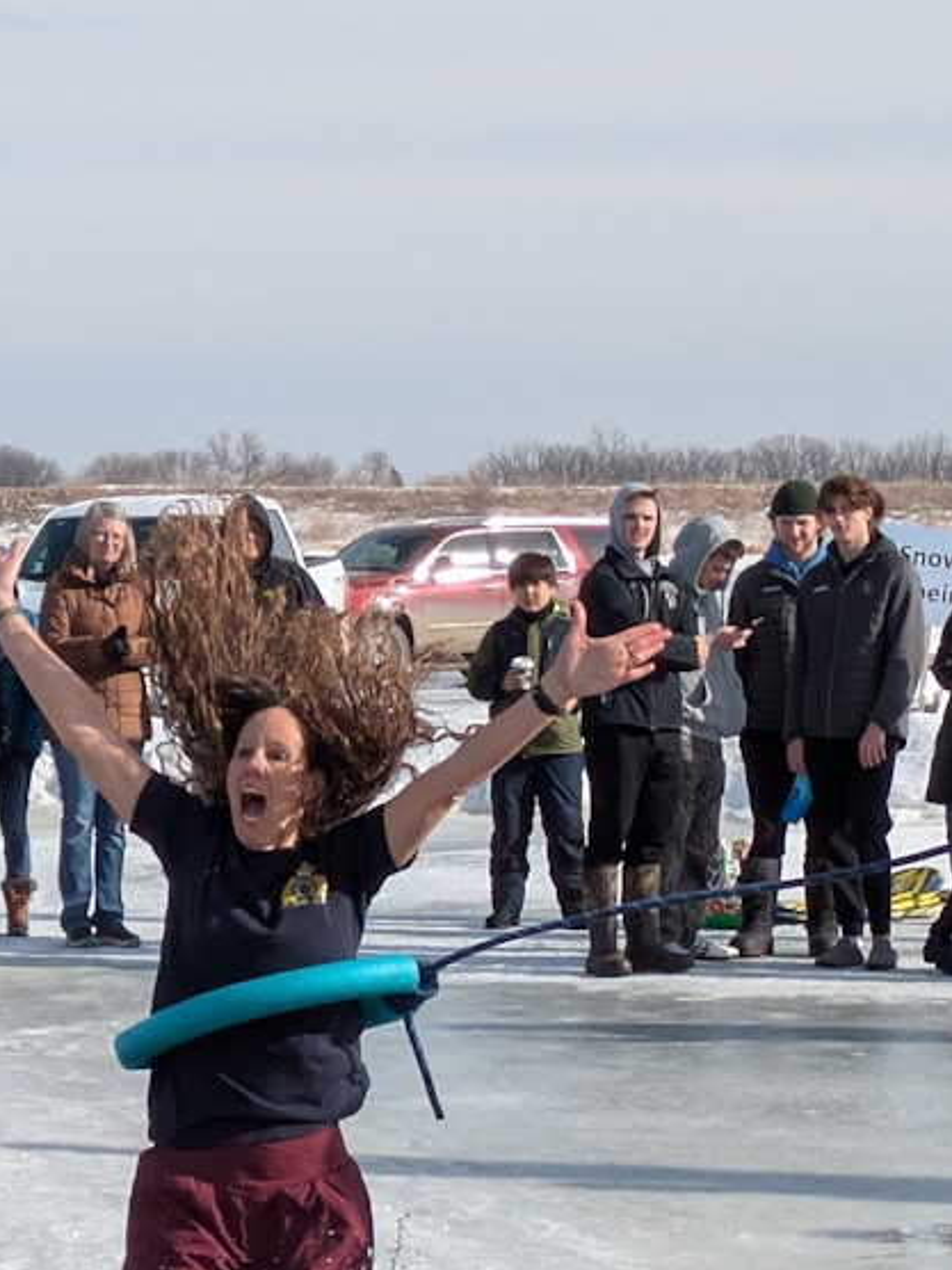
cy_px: 1023
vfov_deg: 17.7
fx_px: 4034
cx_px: 48
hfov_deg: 13.3
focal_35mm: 110
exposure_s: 1/2427
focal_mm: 5.43
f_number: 1.89
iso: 51
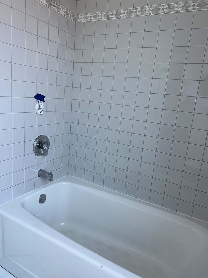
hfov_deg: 53.1
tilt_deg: -13.9
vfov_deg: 67.3
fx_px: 208
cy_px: 139
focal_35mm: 26
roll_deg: -6.5
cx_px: 104
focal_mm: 5.7
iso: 32
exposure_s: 1/283
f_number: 1.5
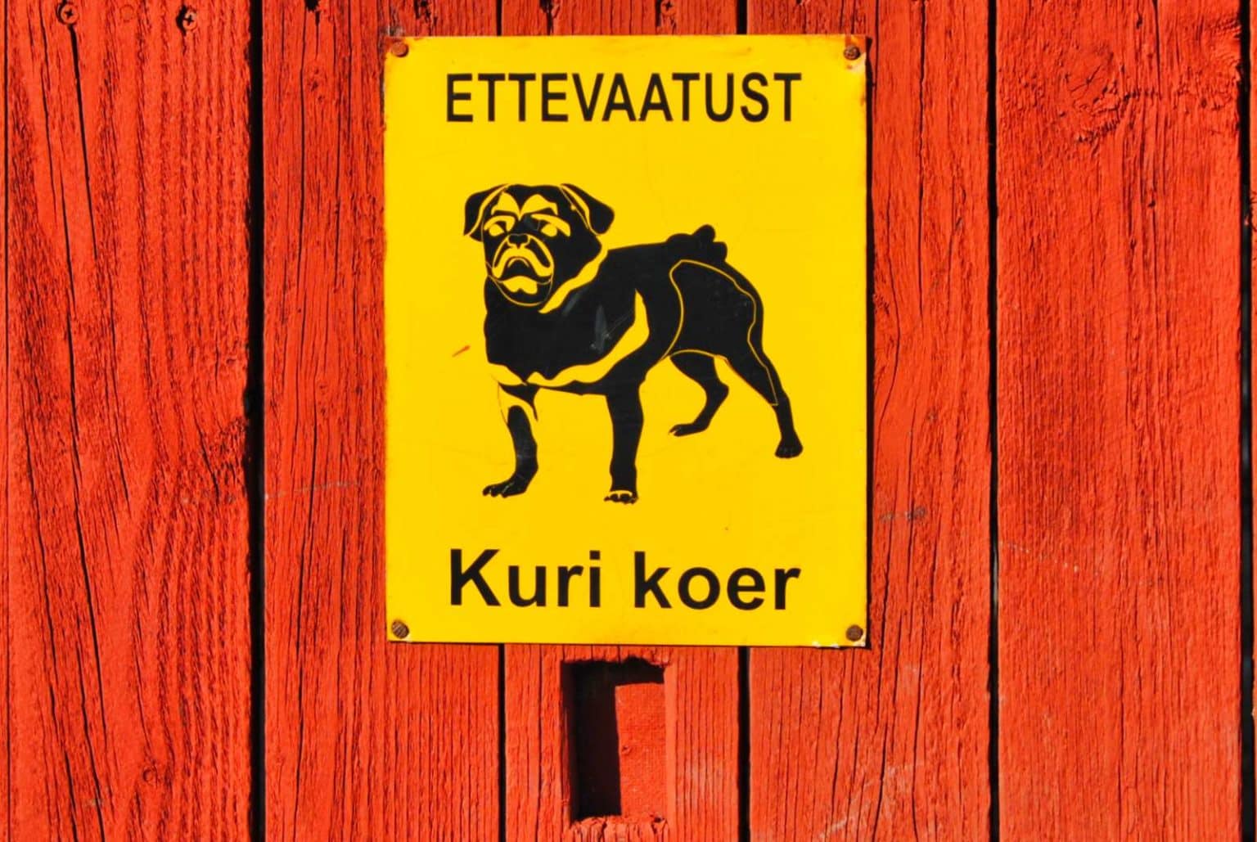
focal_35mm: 63
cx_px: 628
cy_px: 421
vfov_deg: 21.6
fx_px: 2203
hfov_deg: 31.8
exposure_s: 1/250
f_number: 8
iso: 100
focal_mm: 42
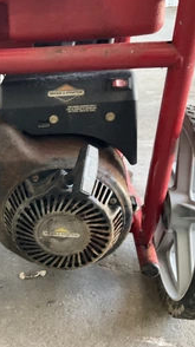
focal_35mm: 43
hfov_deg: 26.4
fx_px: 396
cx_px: 7
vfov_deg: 47.4
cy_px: 174
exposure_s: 1/60
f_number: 1.8
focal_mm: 3
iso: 200
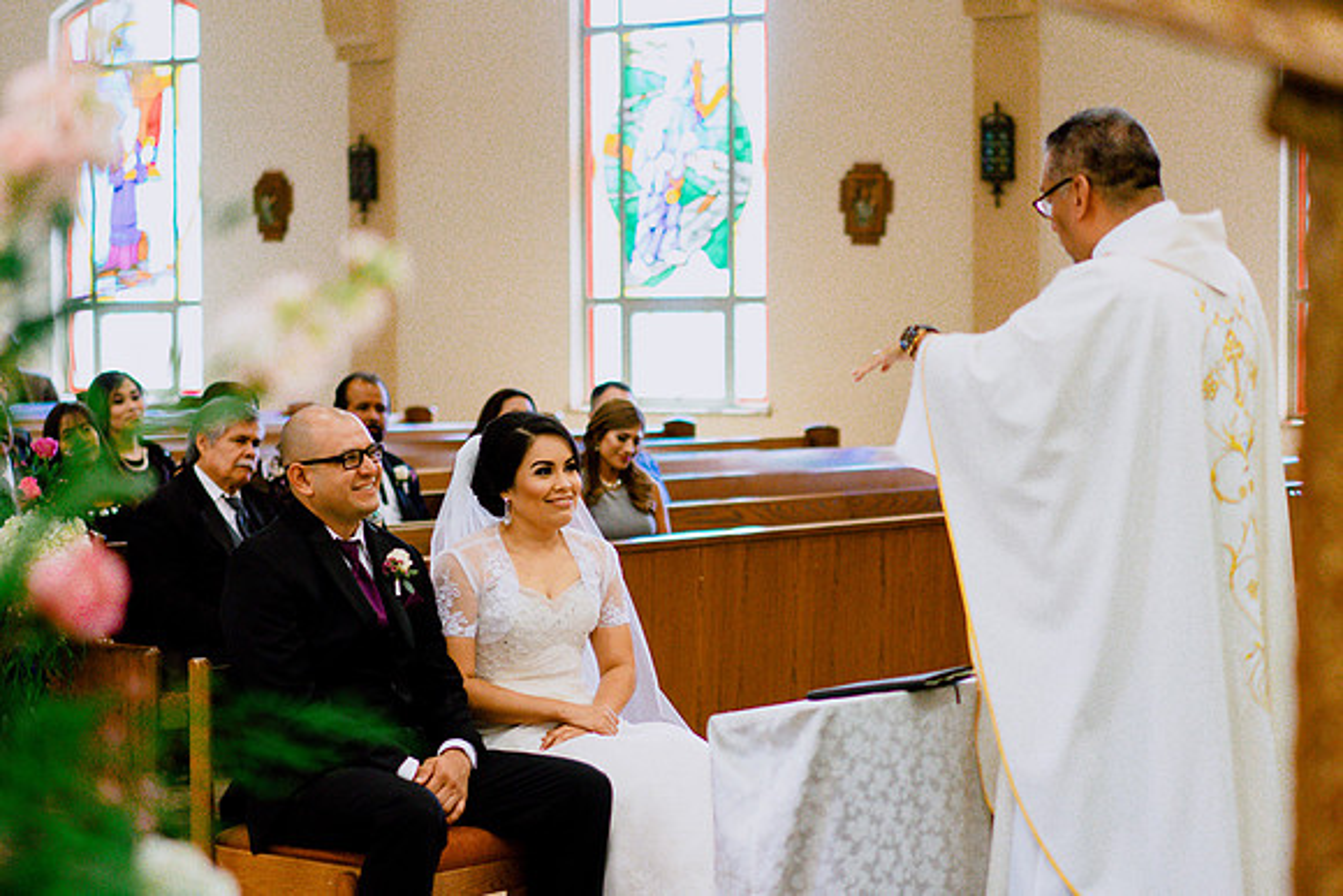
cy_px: 448
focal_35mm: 82
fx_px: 3060
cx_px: 672
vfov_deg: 16.7
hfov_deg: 24.8
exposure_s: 1/200
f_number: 1.8
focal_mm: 55
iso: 2000
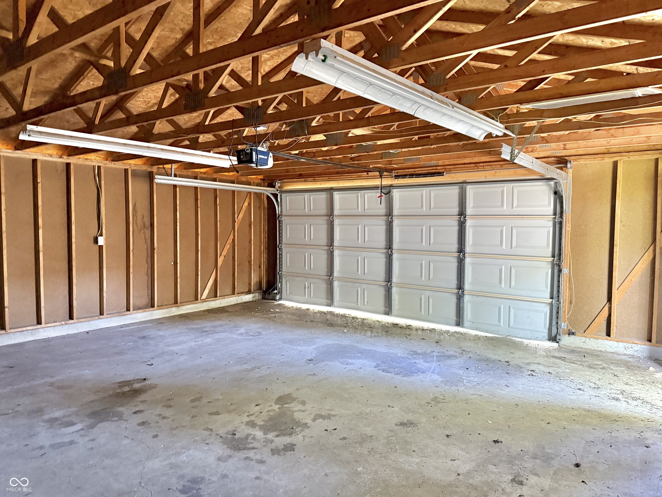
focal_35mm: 24
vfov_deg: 56.8
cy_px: 248
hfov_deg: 71.6
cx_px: 331
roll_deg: +0.7
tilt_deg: -2.0
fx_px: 459
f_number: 1.78
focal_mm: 6.76
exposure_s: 1/47
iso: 800
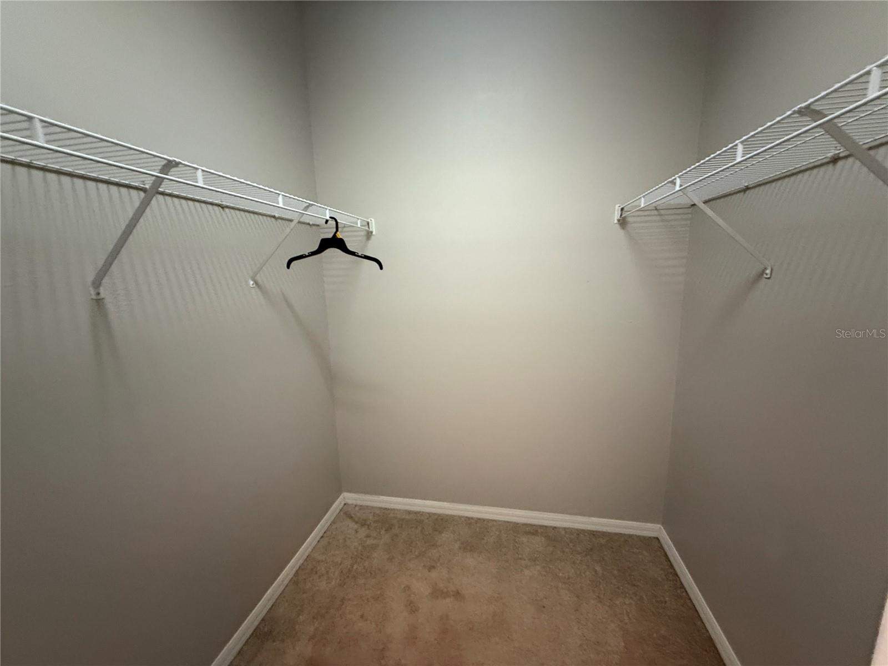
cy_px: 333
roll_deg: +1.6
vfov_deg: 85.7
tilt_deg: -9.9
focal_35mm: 14
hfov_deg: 102.1
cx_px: 444
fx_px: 359
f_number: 2.2
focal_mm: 2.22
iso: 400
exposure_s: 1/20
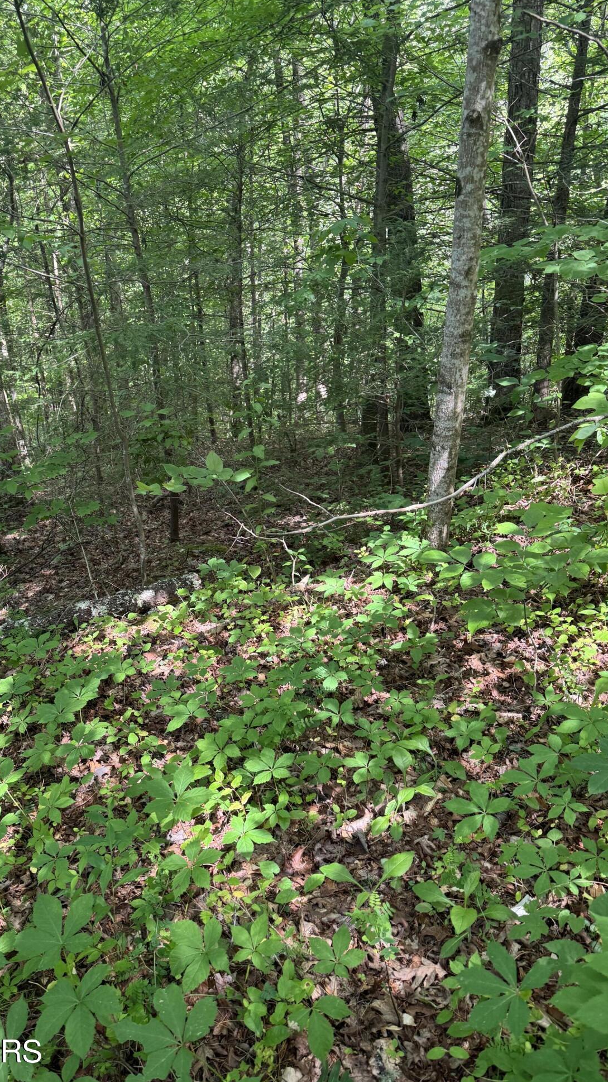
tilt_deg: -25.7
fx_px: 774
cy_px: 544
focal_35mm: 27
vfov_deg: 69.9
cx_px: 226
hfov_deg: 42.5
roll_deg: +1.2
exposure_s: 1/121
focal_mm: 6.76
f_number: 1.78
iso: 125
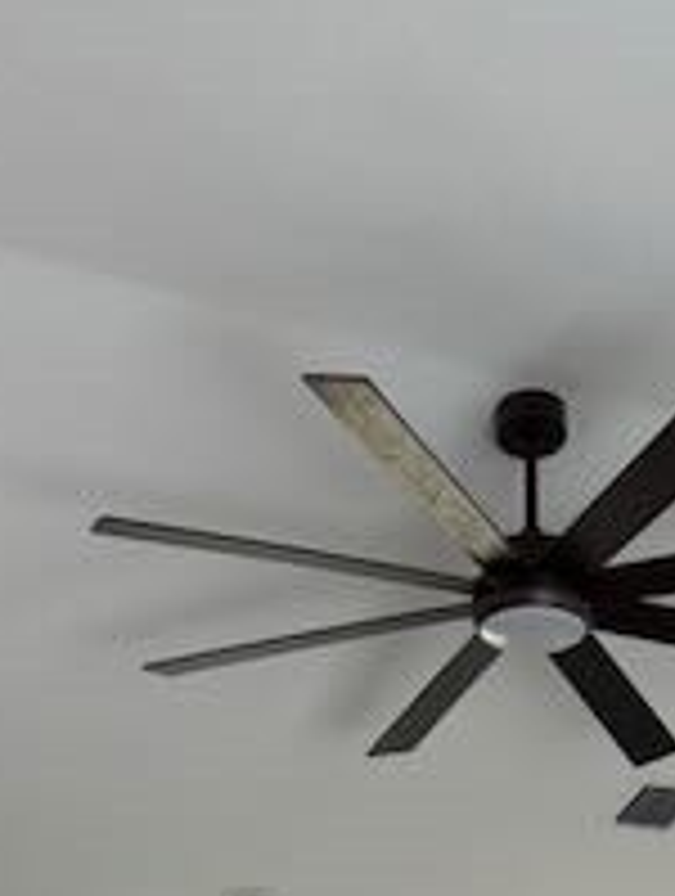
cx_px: 544
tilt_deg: +0.5
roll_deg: -0.3
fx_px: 1996
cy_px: 1427
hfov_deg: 19.0
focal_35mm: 77
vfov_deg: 20.7
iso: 160
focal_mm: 6.76
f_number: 1.78
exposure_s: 1/130
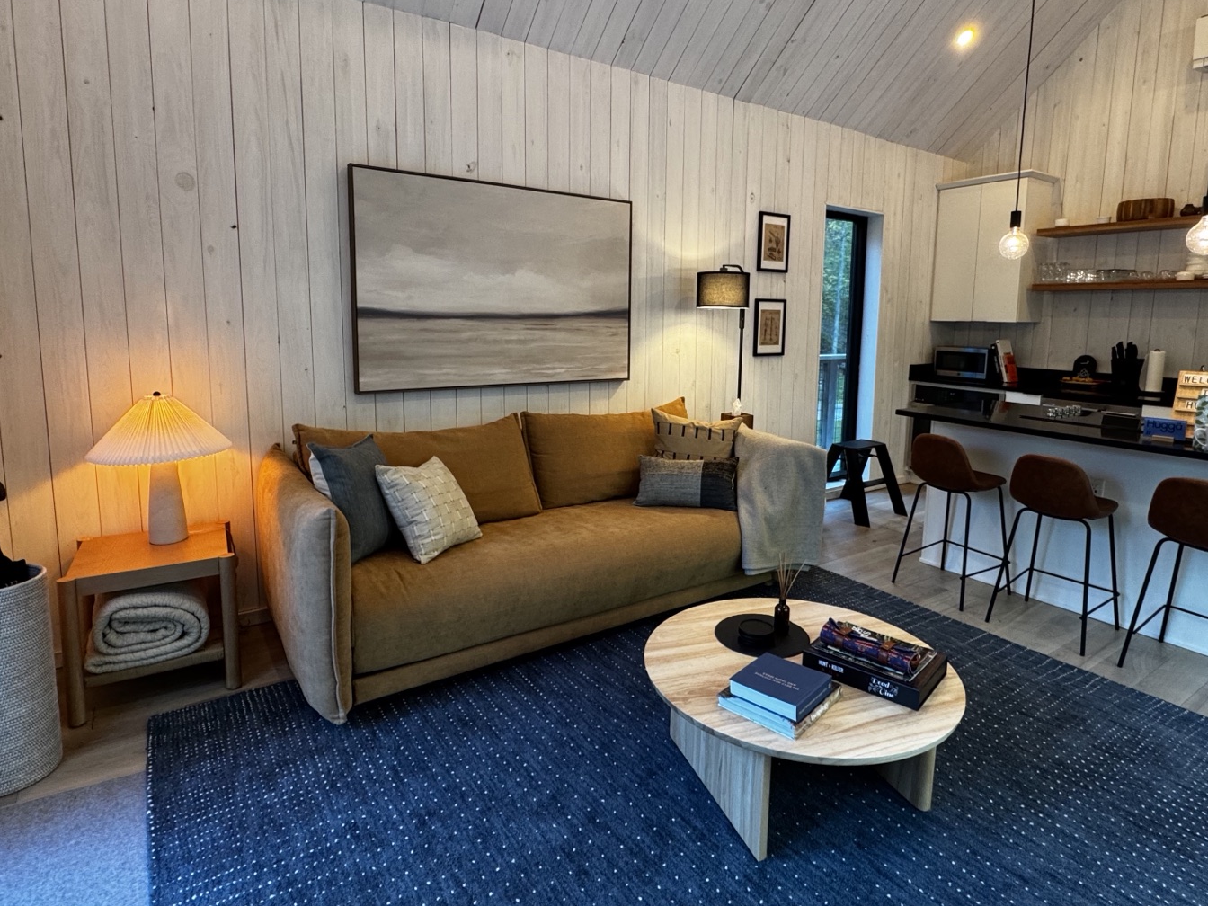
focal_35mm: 20
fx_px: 698
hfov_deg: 81.7
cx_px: 633
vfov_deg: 65.8
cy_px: 400
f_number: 2.2
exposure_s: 1/60
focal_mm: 2.22
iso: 160
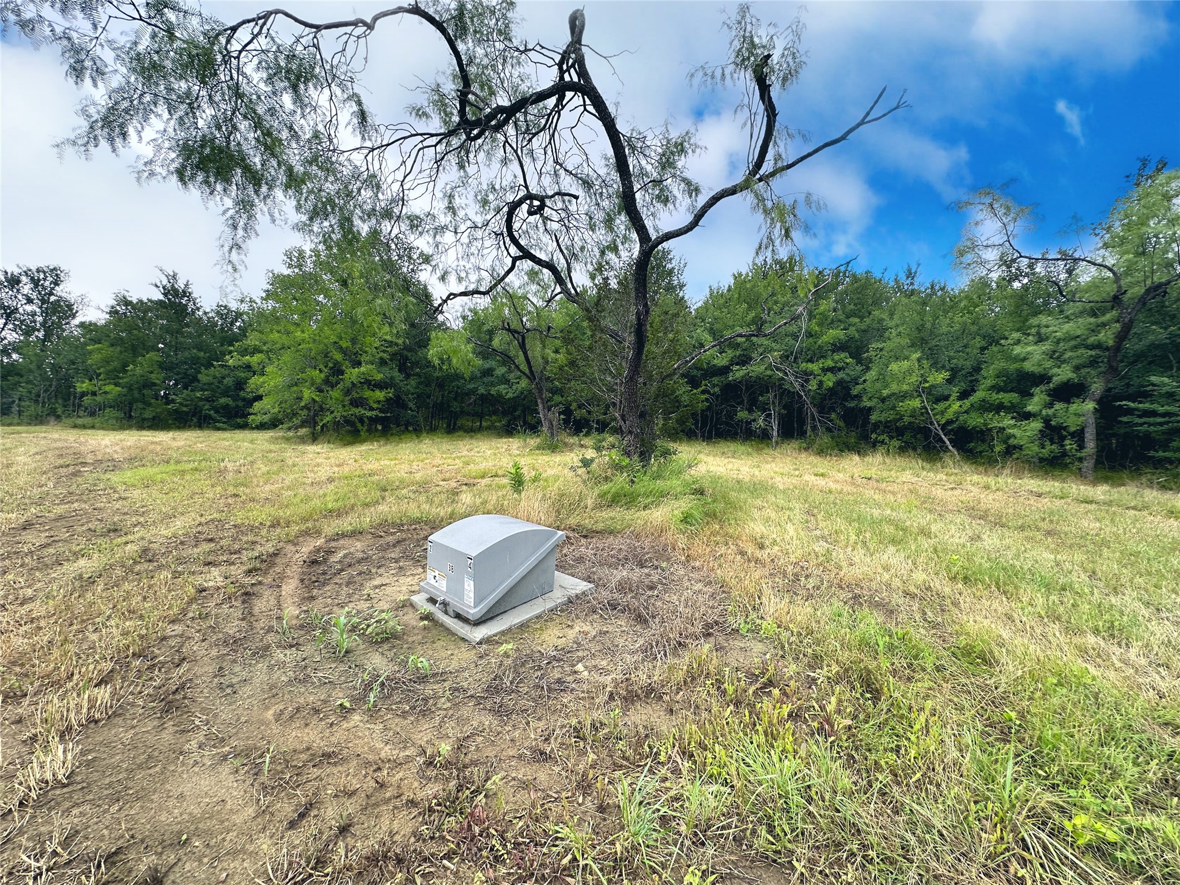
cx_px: 590
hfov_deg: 102.1
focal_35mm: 14
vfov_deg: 85.7
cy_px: 442
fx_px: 477
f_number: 2.2
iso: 40
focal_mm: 2.22
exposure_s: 1/215
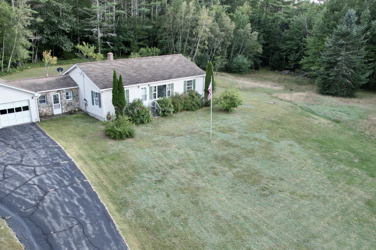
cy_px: 165
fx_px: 345
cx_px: 163
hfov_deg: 57.0
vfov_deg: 39.5
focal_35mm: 33
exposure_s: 1/15
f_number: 2.8
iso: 100
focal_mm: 8.38
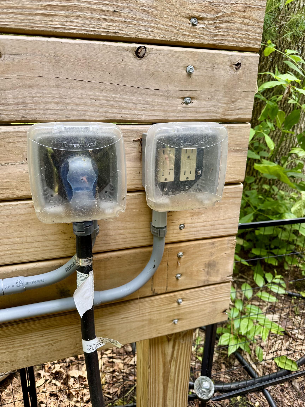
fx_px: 282
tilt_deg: -19.4
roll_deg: -0.6
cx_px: 152
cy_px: 204
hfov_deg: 56.8
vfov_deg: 71.6
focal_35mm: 24
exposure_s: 1/121
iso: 125
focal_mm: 6.76
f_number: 1.78
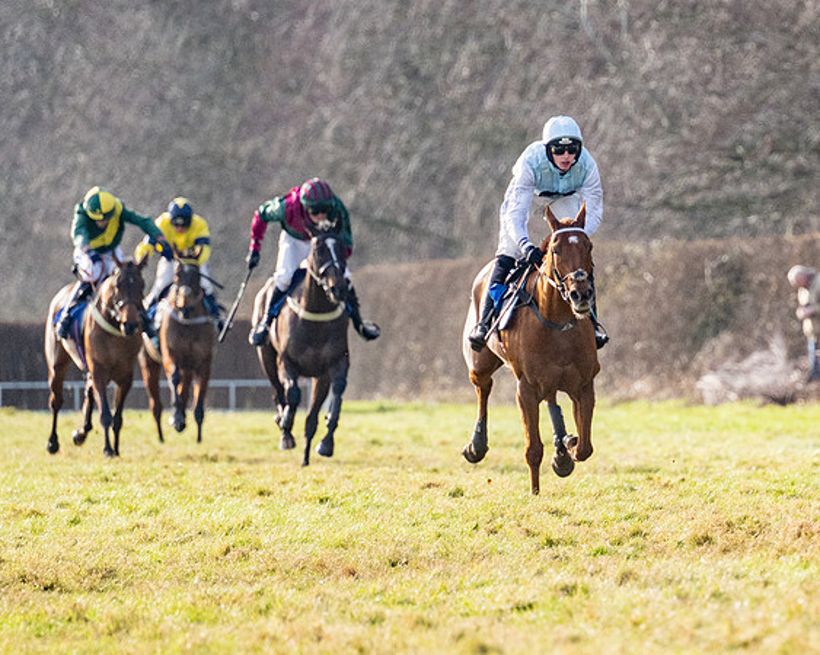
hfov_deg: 3.3
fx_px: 14043
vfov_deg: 2.7
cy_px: 290
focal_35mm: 579
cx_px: 747
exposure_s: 1/4000
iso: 800
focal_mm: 260
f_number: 4
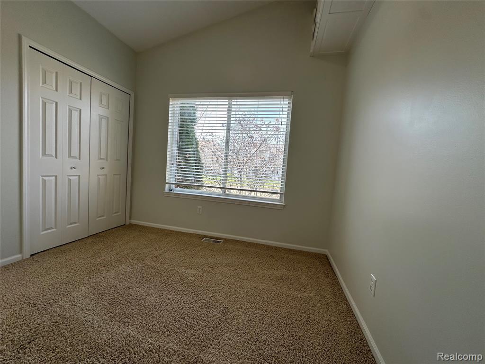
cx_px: 242
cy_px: 182
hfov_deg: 102.1
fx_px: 196
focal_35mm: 14
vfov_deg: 85.7
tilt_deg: -3.9
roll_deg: -4.2
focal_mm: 2.22
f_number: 2.2
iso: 40
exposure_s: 1/172
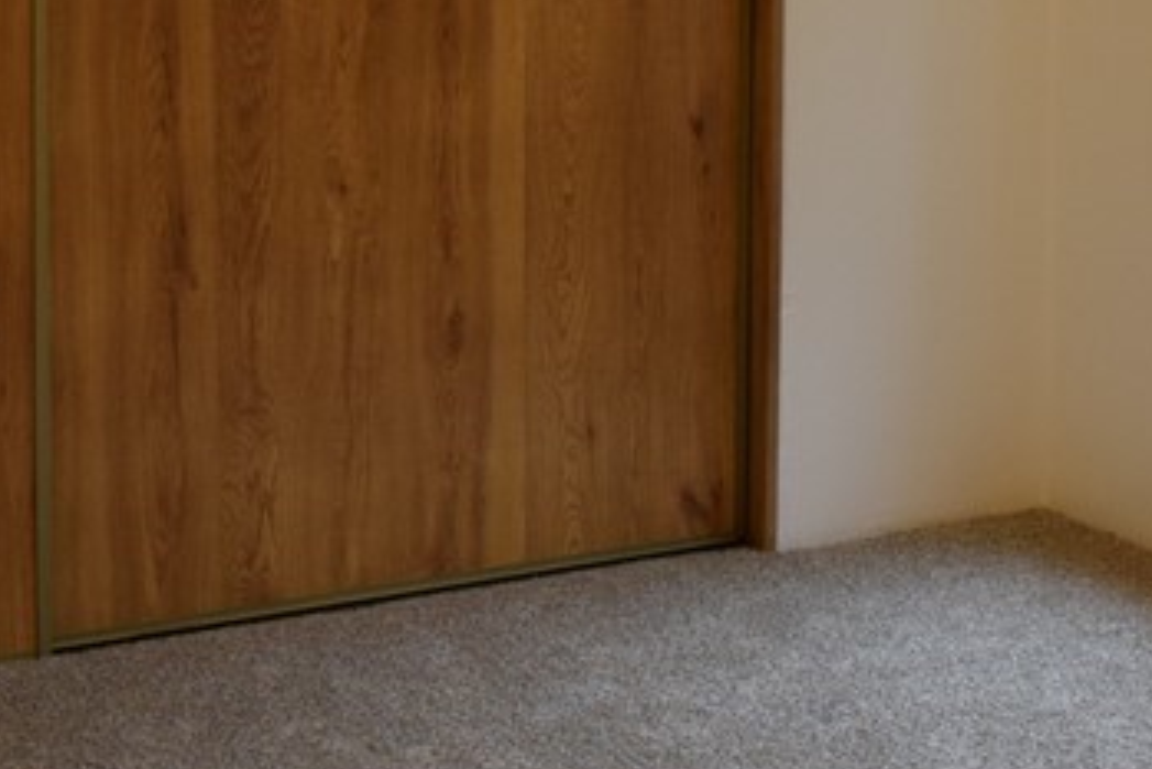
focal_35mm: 84
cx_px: 1010
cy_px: -99
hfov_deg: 23.6
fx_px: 2689
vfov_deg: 15.8
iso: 720
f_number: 4
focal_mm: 18
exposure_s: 1/60
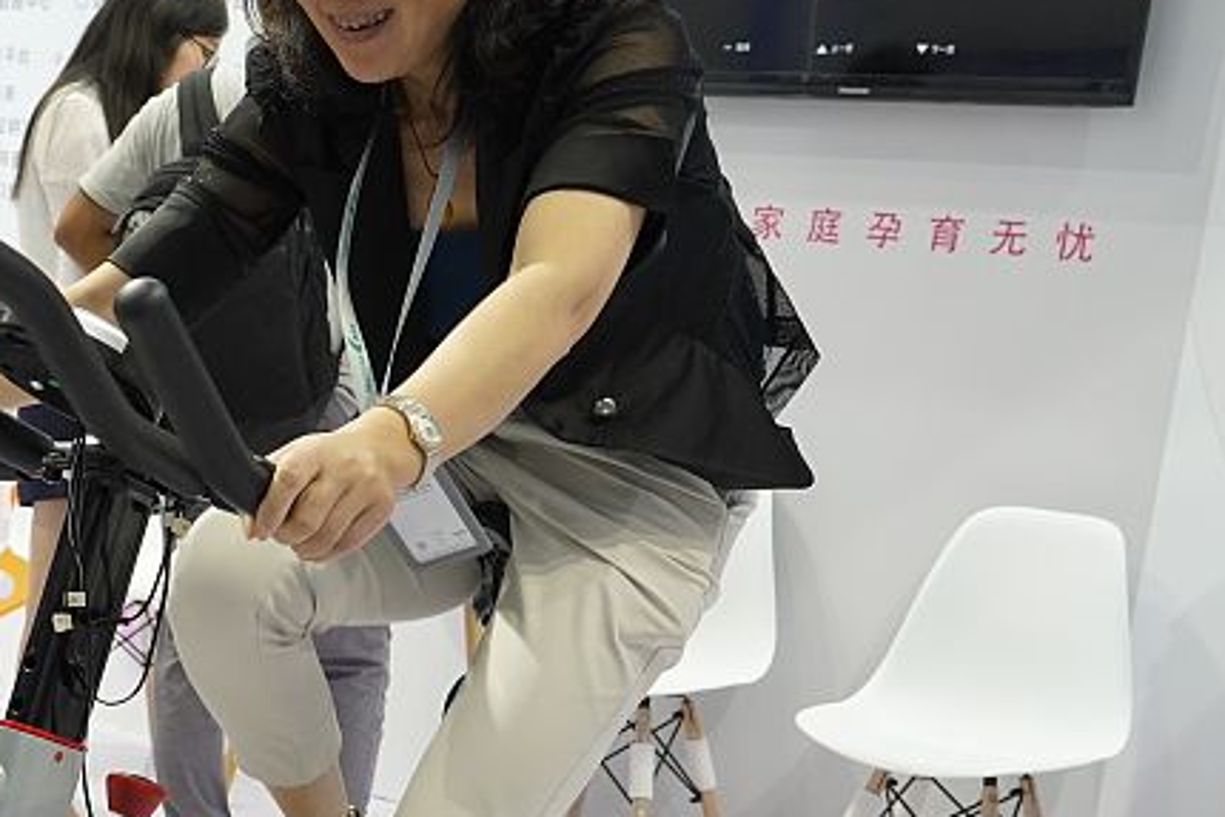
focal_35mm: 67
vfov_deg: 20.0
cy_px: 686
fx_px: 2280
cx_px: -3
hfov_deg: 28.2
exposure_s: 1/200
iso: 1600
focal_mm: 24
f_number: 5
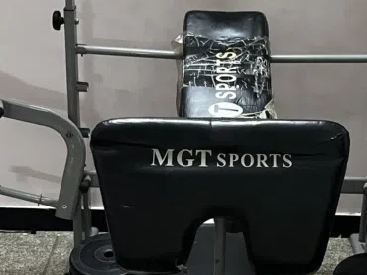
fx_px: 477
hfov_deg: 41.8
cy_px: 149
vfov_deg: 32.1
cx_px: 230
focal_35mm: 45
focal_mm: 5.1
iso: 640
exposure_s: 1/40
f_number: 1.6
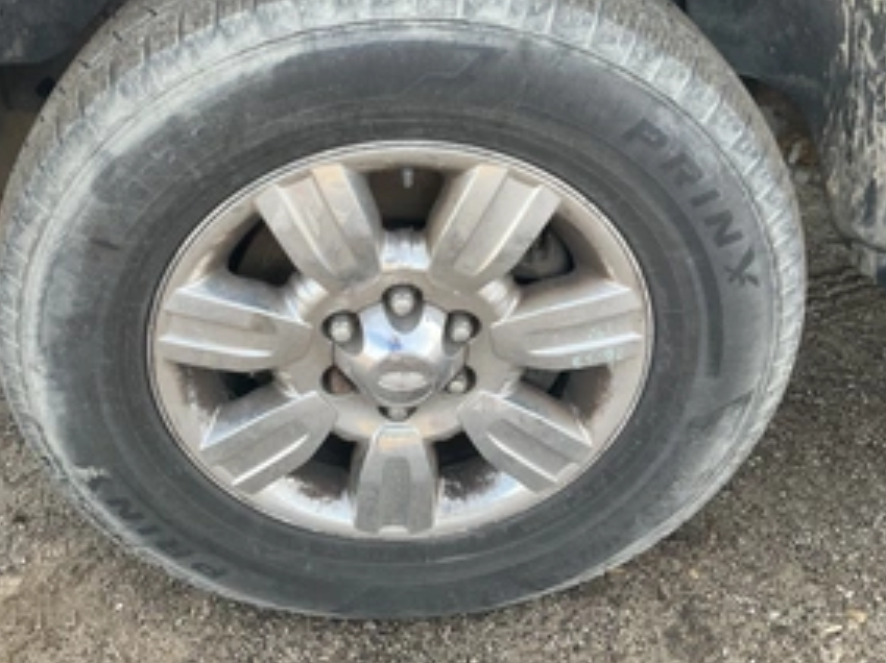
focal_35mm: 41
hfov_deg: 45.6
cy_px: 244
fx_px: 1049
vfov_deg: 34.9
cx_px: 366
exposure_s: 1/122
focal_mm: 3
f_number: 1.8
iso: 25
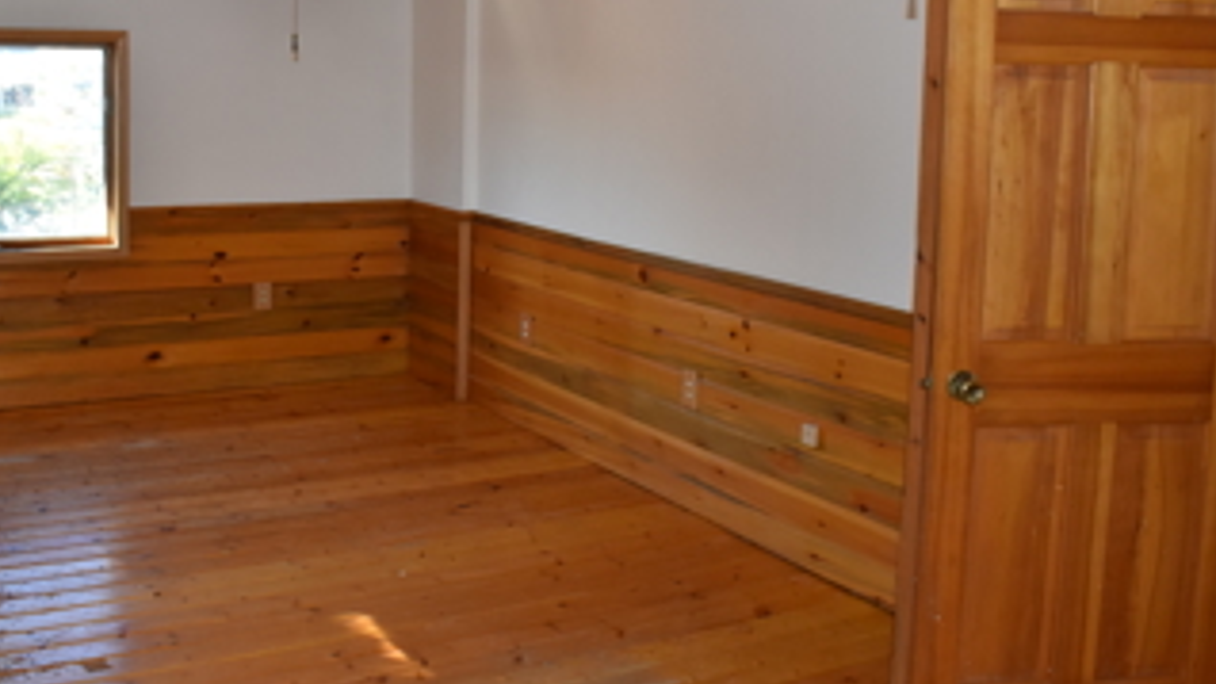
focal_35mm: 40
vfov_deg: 29.4
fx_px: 1290
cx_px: 493
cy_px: 210
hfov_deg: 50.2
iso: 800
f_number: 5.6
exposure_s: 1/125
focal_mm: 18
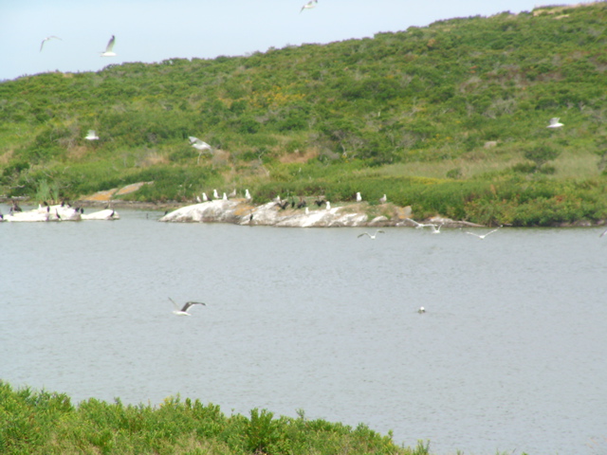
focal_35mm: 220
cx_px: 304
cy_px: 228
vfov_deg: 6.8
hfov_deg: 9.0
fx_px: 3858
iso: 50
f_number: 5.9
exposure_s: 1/256
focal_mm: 33.8
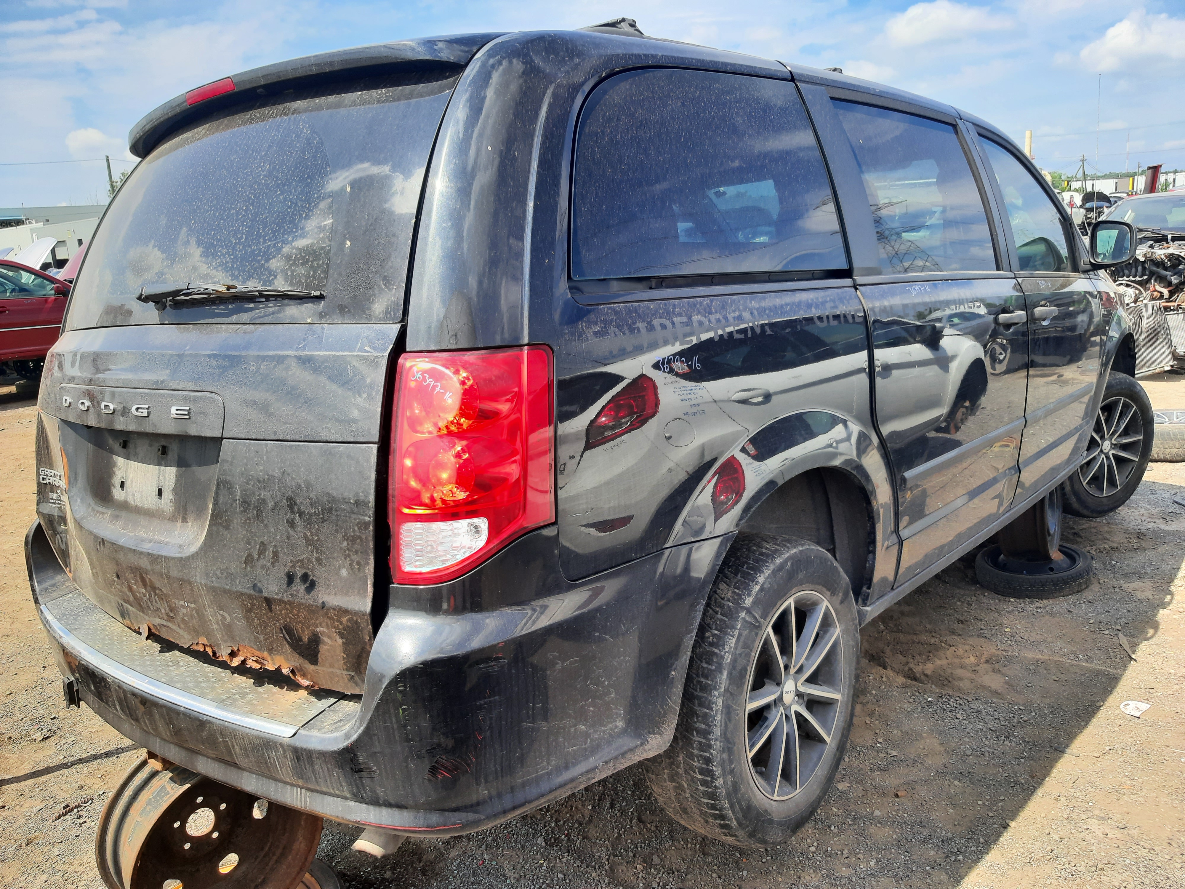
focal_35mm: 26
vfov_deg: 53.1
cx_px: 592
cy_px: 444
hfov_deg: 67.3
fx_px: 890
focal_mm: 3.92
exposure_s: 1/569
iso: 40
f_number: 1.7
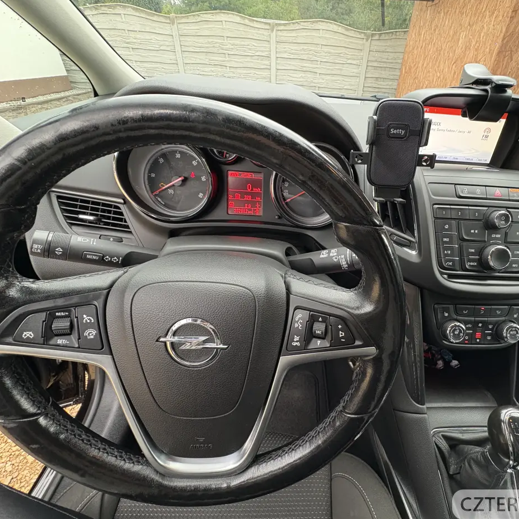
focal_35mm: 17
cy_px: 261
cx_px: 314
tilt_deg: -36.2
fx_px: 288
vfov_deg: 84.0
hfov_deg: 82.8
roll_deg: -5.4
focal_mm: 2.22
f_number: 2.2
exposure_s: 1/60
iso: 250
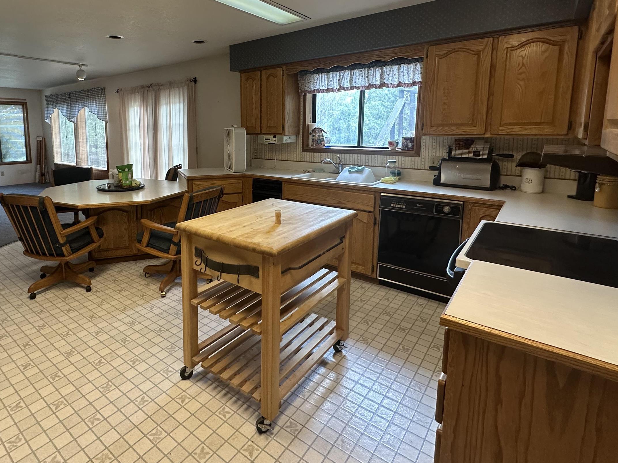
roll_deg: +0.6
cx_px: 231
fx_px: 357
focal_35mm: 20
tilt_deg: -7.9
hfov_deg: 80.2
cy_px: 175
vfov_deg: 65.0
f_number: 2.2
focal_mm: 2.22
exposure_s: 1/120
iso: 250
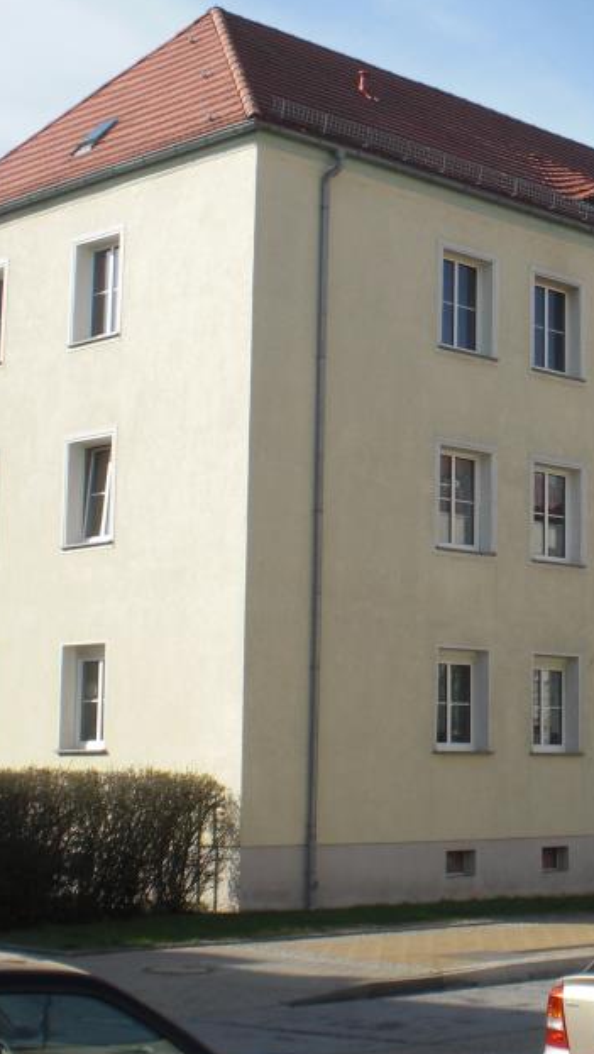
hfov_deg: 17.2
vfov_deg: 31.0
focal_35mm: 68
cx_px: 660
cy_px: 530
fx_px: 1902
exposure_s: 1/320
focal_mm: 6.3
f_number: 5.6
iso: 64
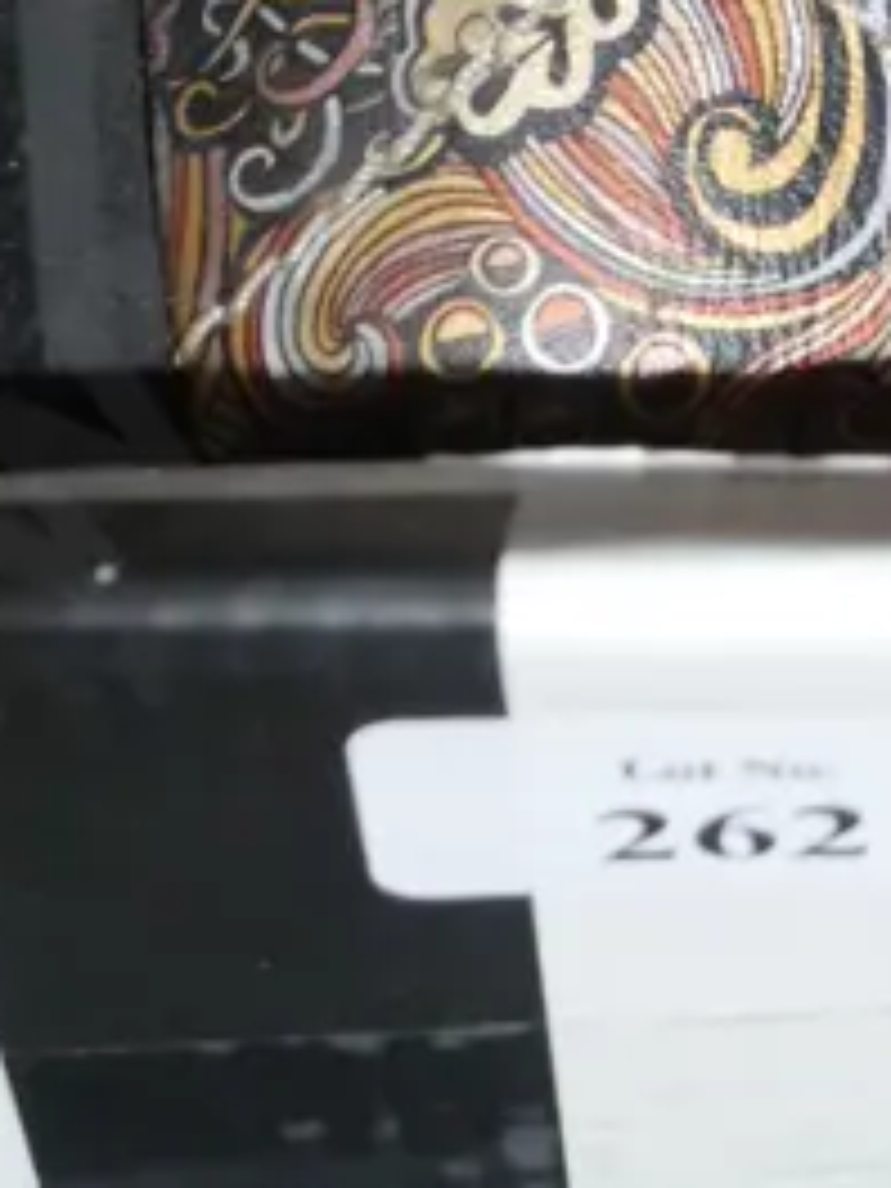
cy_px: -990
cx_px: 1156
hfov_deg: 7.9
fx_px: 6383
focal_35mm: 186
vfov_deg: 10.0
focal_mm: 24
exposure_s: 1/60
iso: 3200
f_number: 5.2
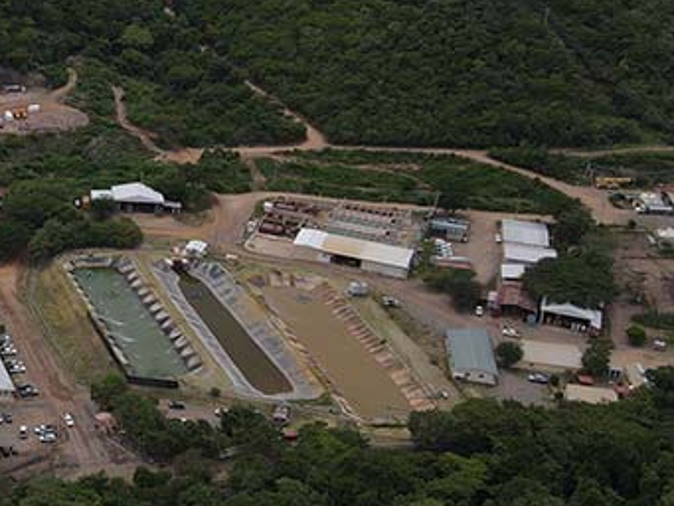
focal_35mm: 72
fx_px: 1402
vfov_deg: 20.4
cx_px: -146
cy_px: 178
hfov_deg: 24.4
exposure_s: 1/1000
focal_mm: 4.5
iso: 100
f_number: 2.8
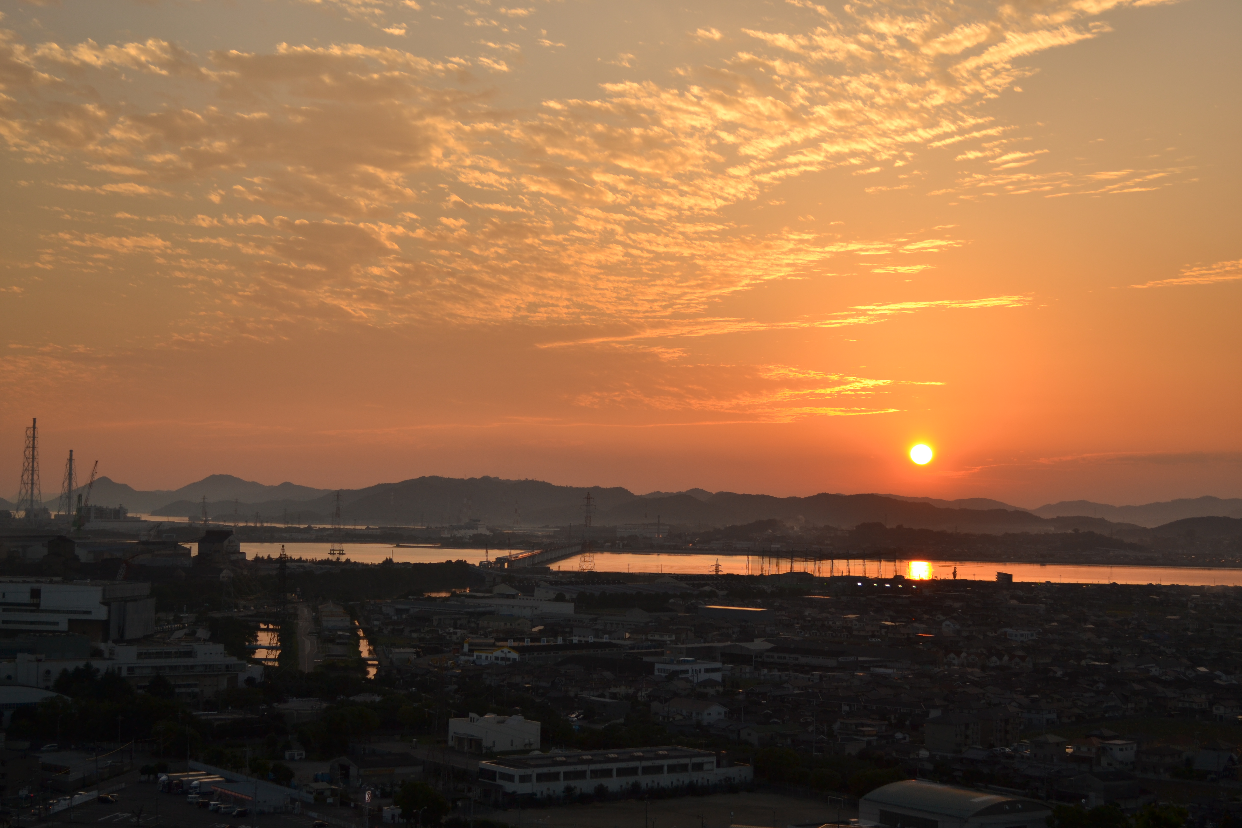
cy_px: 414
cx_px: 621
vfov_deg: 23.8
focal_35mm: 57
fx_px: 1966
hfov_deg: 35.1
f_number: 5
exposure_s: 1/320
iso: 100
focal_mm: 38
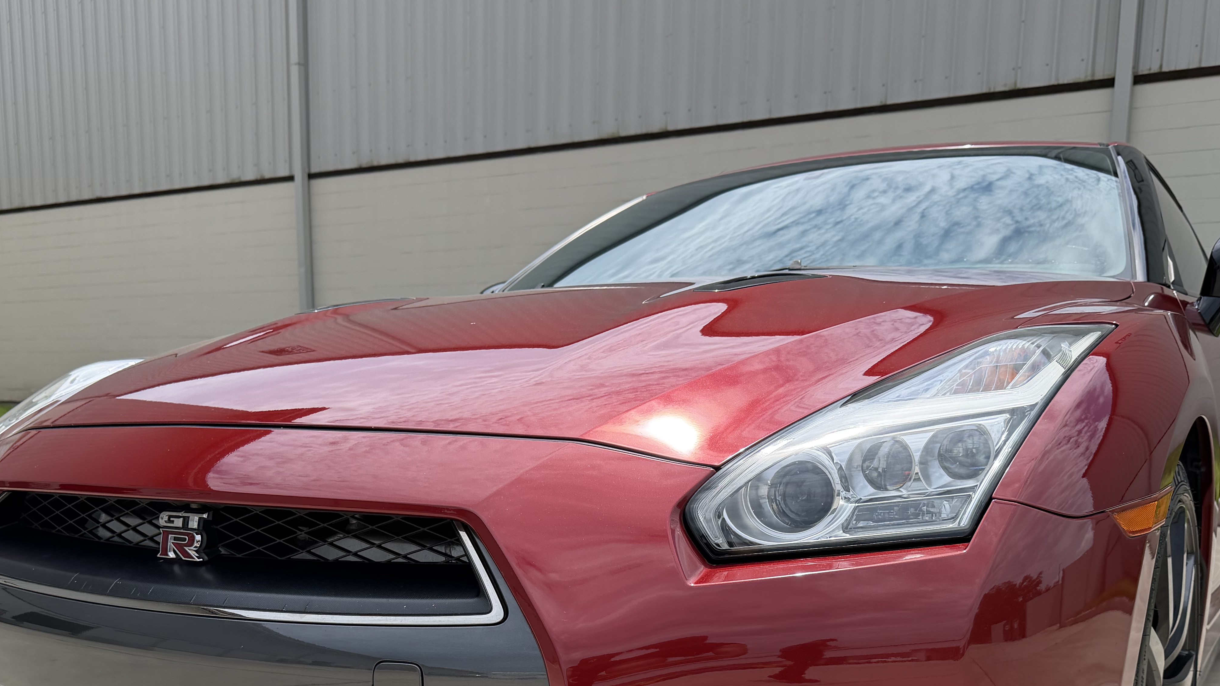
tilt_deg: -10.1
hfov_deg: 53.9
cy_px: 612
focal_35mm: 37
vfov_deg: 30.6
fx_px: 1197
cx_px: 556
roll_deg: -0.4
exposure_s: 1/6173
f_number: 1.78
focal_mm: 6.76
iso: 100
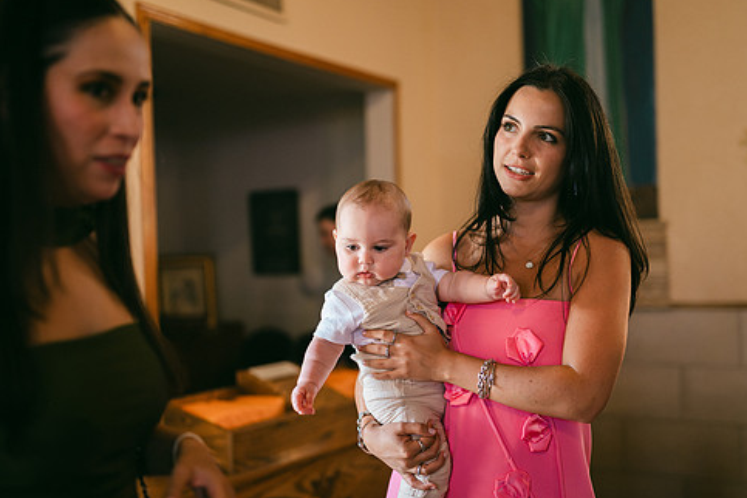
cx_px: 371
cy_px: 276
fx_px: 871
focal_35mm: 42
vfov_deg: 31.9
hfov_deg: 46.4
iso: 400
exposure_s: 1/200
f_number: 1.2
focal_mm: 35
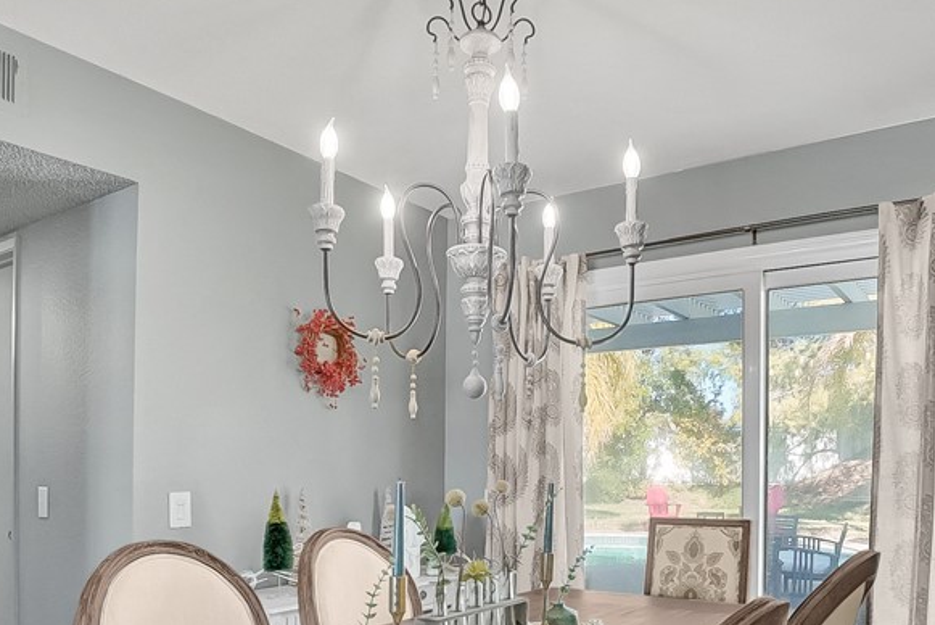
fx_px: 728
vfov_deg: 44.3
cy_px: 495
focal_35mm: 28
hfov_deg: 65.3
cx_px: 516
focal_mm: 10
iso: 1000
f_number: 6.3
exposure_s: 1/125
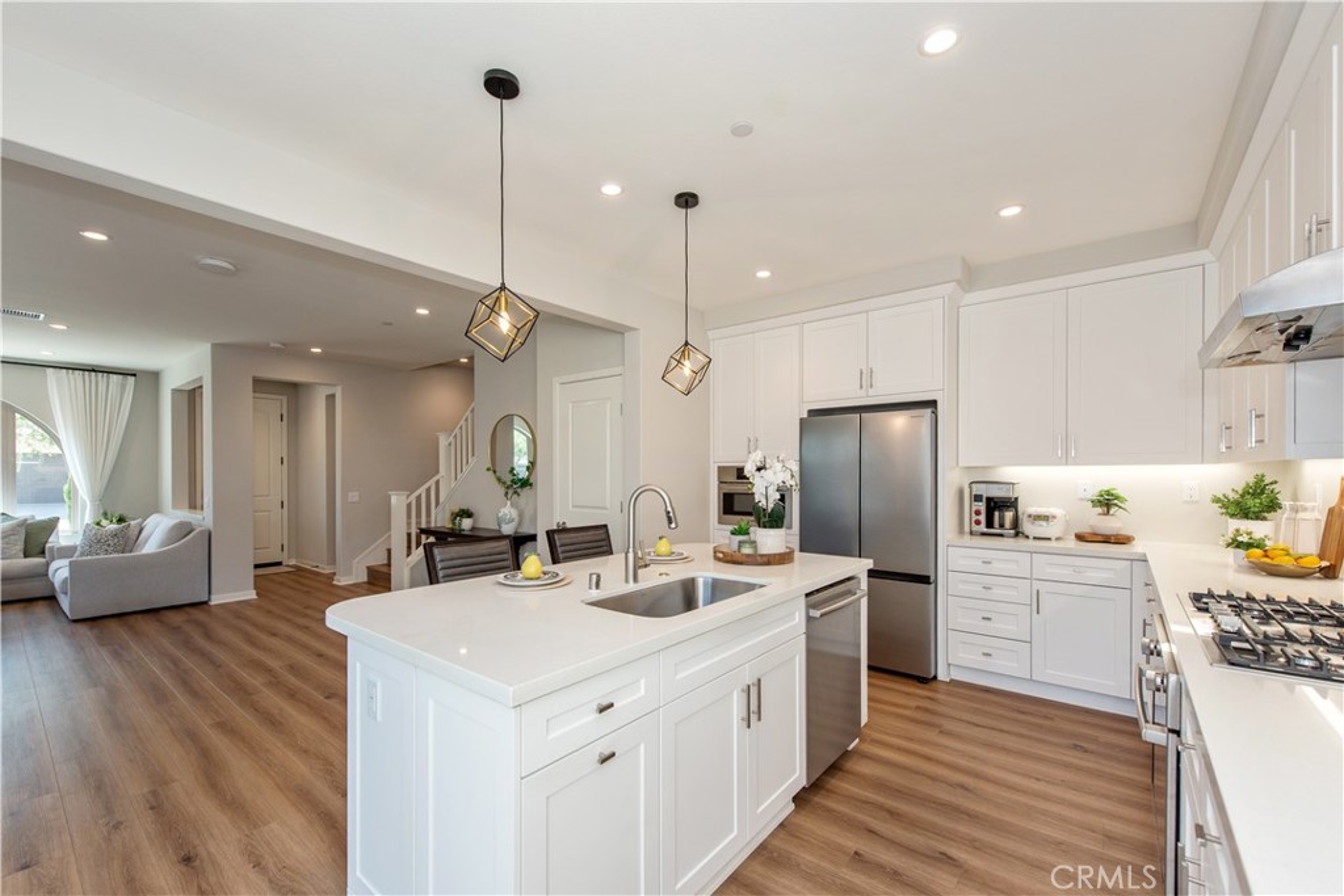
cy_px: 448
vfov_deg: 81.2
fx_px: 523
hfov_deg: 104.2
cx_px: 672
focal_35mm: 14
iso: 280
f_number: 5.6
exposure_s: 1/125
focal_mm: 14
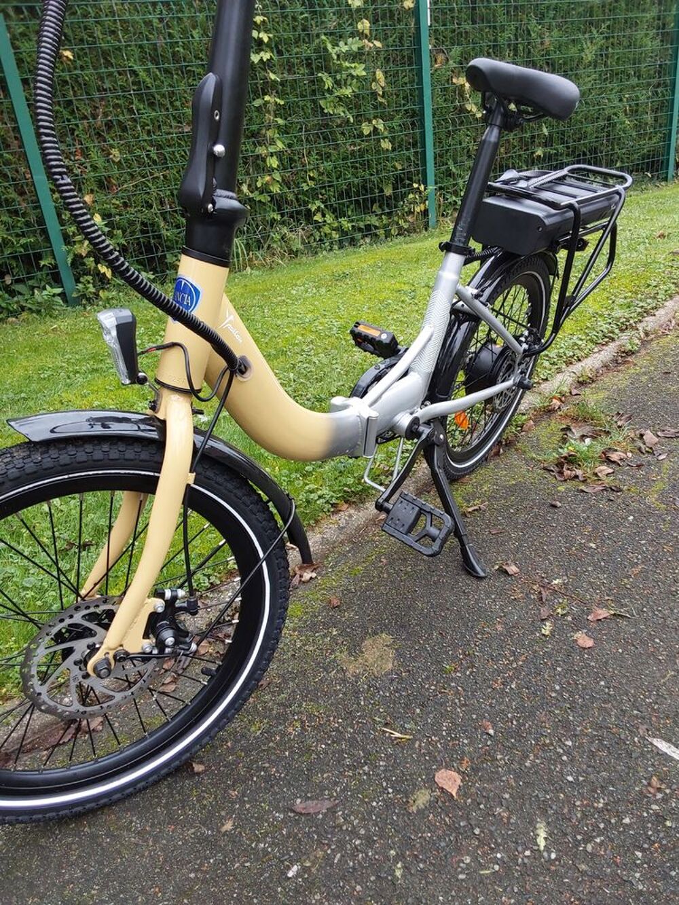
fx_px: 732
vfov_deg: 63.4
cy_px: 452
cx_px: 340
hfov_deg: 49.8
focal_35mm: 28
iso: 50
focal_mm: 2.91
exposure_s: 1/100
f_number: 1.9
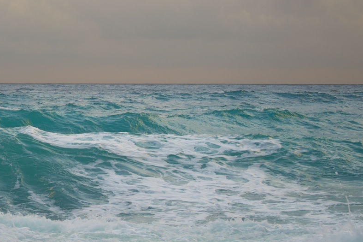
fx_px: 1573
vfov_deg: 8.8
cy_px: 75
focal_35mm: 156
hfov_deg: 13.0
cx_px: 4
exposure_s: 1/100
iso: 100
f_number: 9
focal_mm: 60
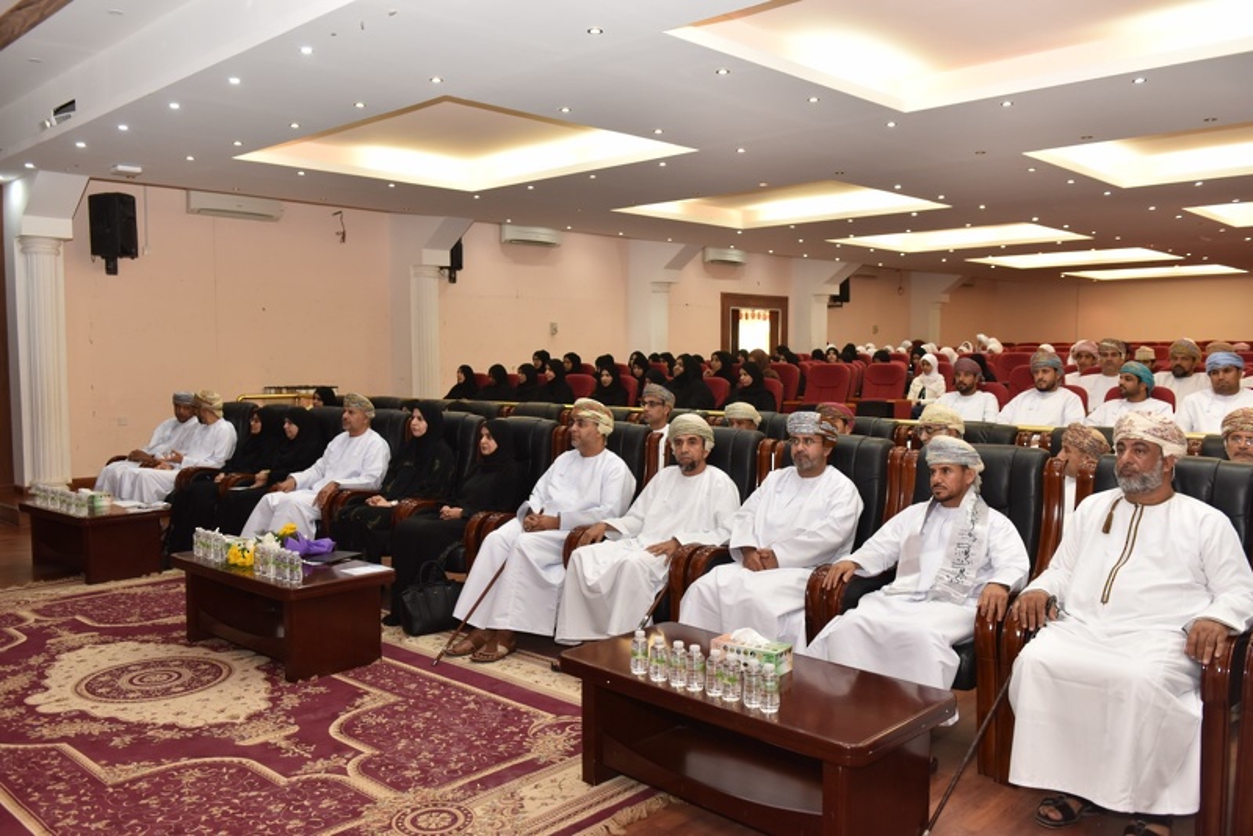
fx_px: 1079
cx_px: 626
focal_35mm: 31
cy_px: 418
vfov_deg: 42.4
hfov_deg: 60.3
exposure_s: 1/60
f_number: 4
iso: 1000
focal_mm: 31
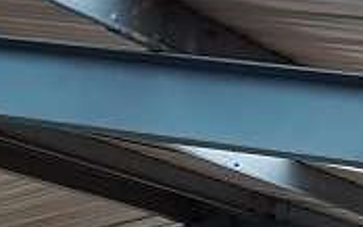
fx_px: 1564
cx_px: 484
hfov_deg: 12.8
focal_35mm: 158
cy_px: 596
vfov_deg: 7.6
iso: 100
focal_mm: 4.2
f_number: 1.7
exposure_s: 1/50
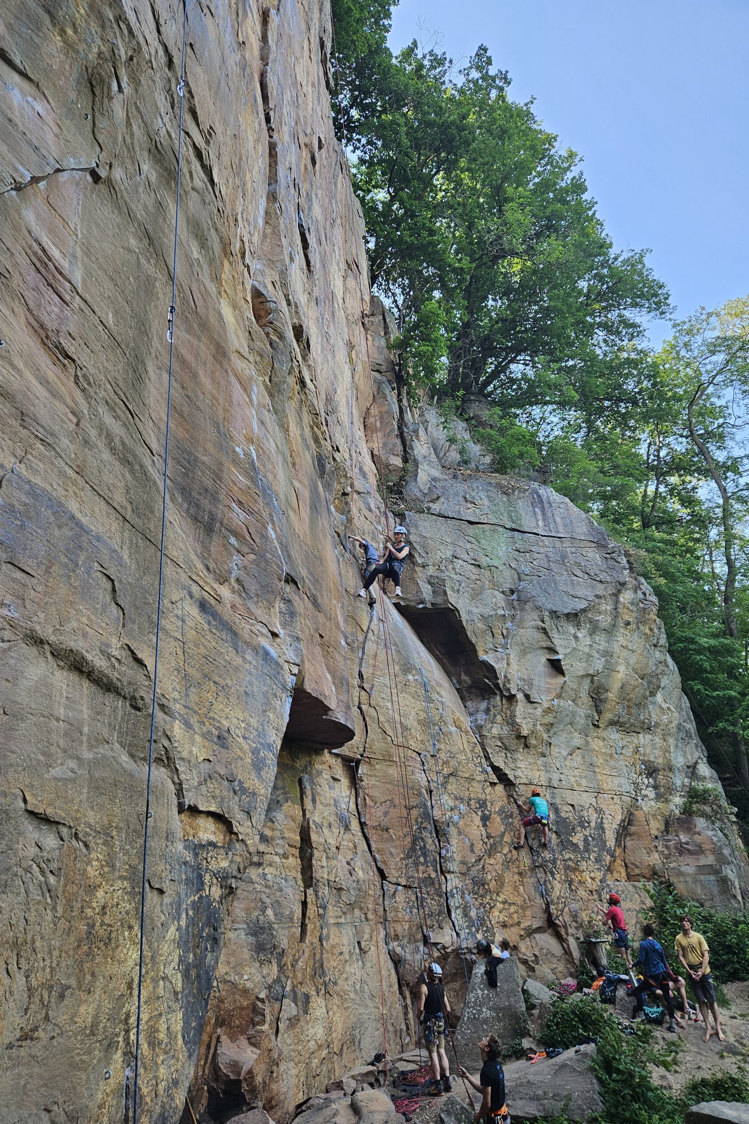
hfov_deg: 53.1
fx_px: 749
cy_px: 562
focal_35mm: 24
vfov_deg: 73.7
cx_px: 357
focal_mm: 5.4
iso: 25
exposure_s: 1/218
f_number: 1.8
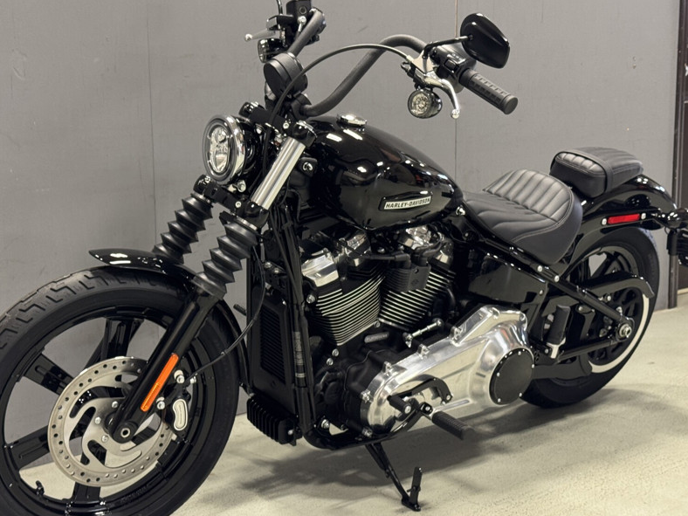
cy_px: 244
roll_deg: +1.1
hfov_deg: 29.8
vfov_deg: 22.6
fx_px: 1292
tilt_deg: -10.1
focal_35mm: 65
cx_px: 312
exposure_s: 1/40
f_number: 1.78
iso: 200
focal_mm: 6.76
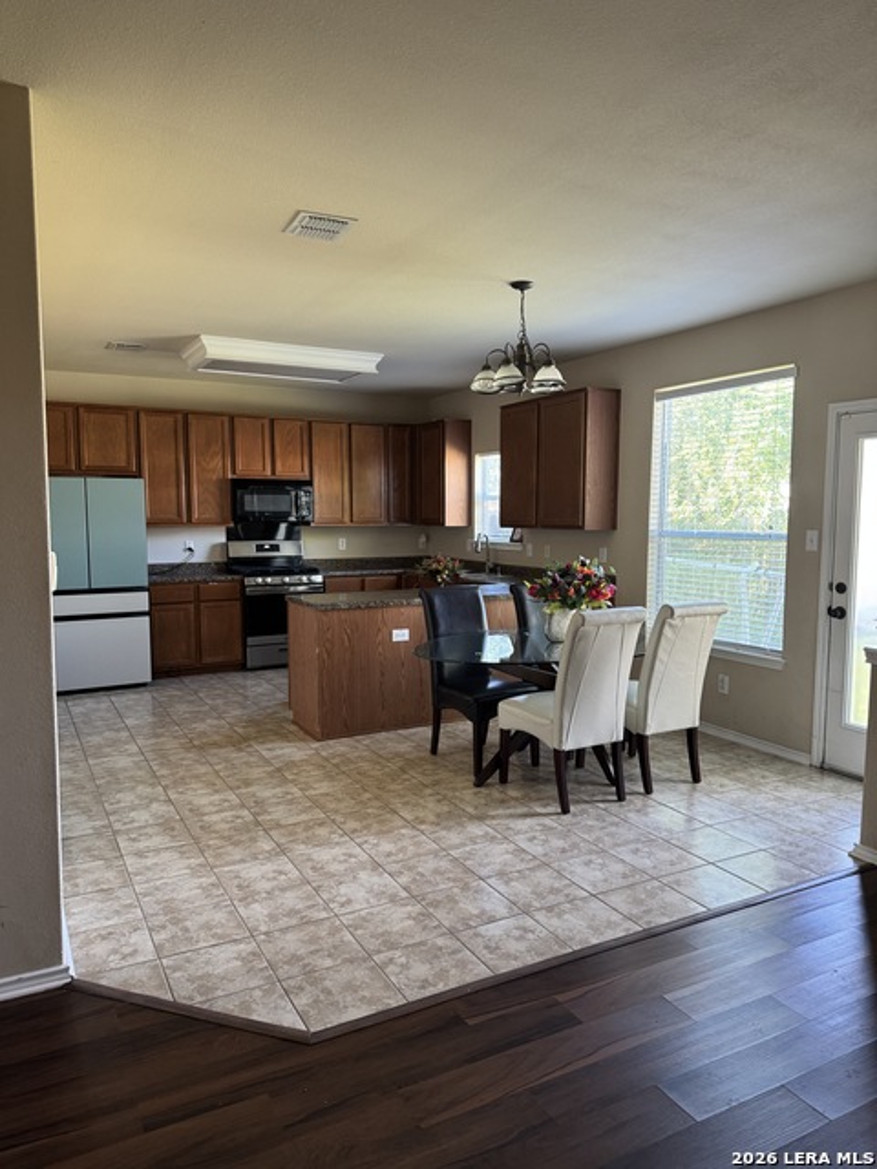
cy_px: 584
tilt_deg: -5.1
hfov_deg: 56.8
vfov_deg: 71.6
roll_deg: -0.6
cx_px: 438
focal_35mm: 24
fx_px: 811
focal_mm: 6.76
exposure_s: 1/60
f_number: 1.78
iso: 320
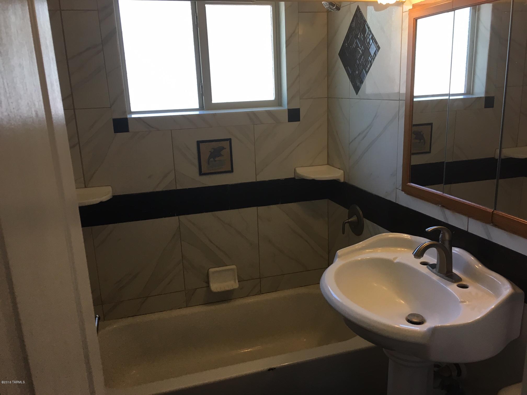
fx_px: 442
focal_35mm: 29
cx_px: 264
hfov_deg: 61.7
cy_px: 198
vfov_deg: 48.2
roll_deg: +1.1
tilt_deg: -14.5
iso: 32
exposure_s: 1/30
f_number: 2.2
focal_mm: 4.15
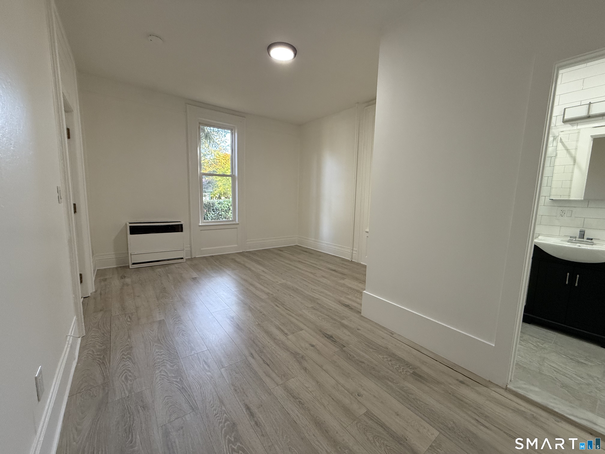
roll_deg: -1.4
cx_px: 302
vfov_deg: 85.7
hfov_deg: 102.1
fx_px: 245
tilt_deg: -6.7
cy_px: 227
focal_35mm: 14
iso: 320
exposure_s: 1/120
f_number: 2.2
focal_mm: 2.22
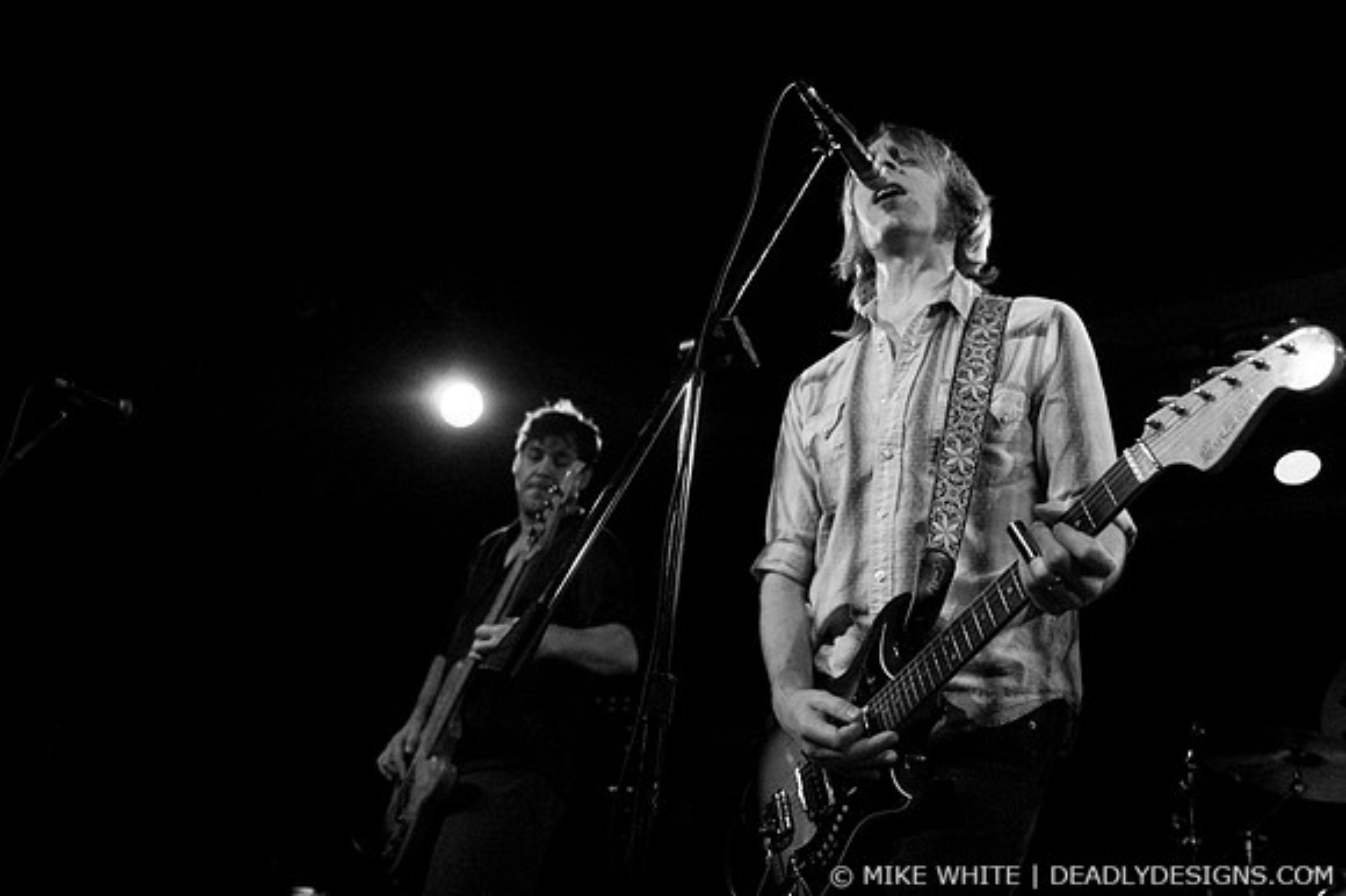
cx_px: 673
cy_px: 448
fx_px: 1121
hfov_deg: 62.0
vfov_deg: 43.6
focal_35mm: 30
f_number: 3.2
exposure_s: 1/100
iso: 800
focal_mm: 20
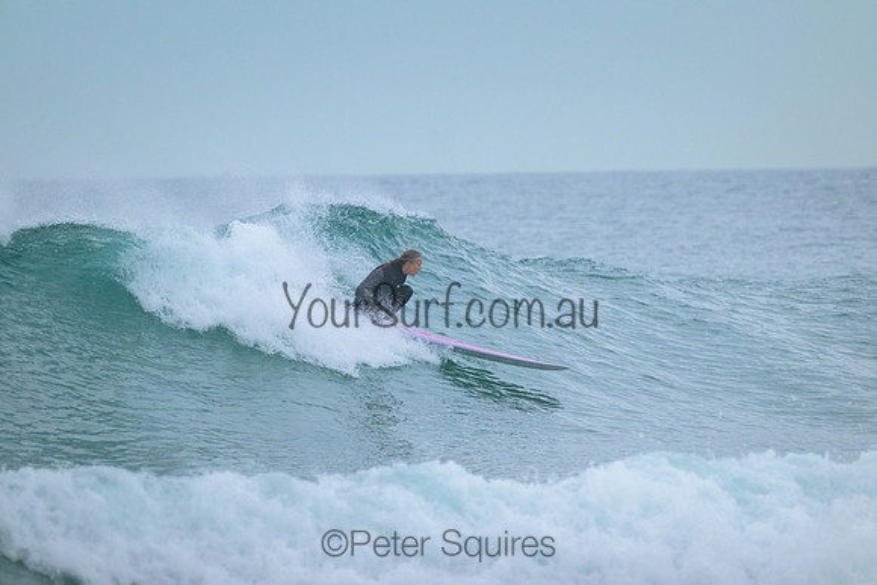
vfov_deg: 2.2
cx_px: 438
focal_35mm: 620
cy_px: 292
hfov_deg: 3.3
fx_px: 15107
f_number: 11
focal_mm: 620
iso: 3600
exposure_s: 1/1250
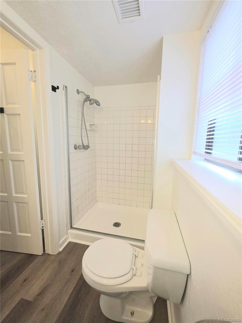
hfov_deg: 89.9
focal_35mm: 13
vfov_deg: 106.2
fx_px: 121
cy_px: 162
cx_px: 121
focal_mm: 2.2
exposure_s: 1/60.2
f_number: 1.9
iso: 32
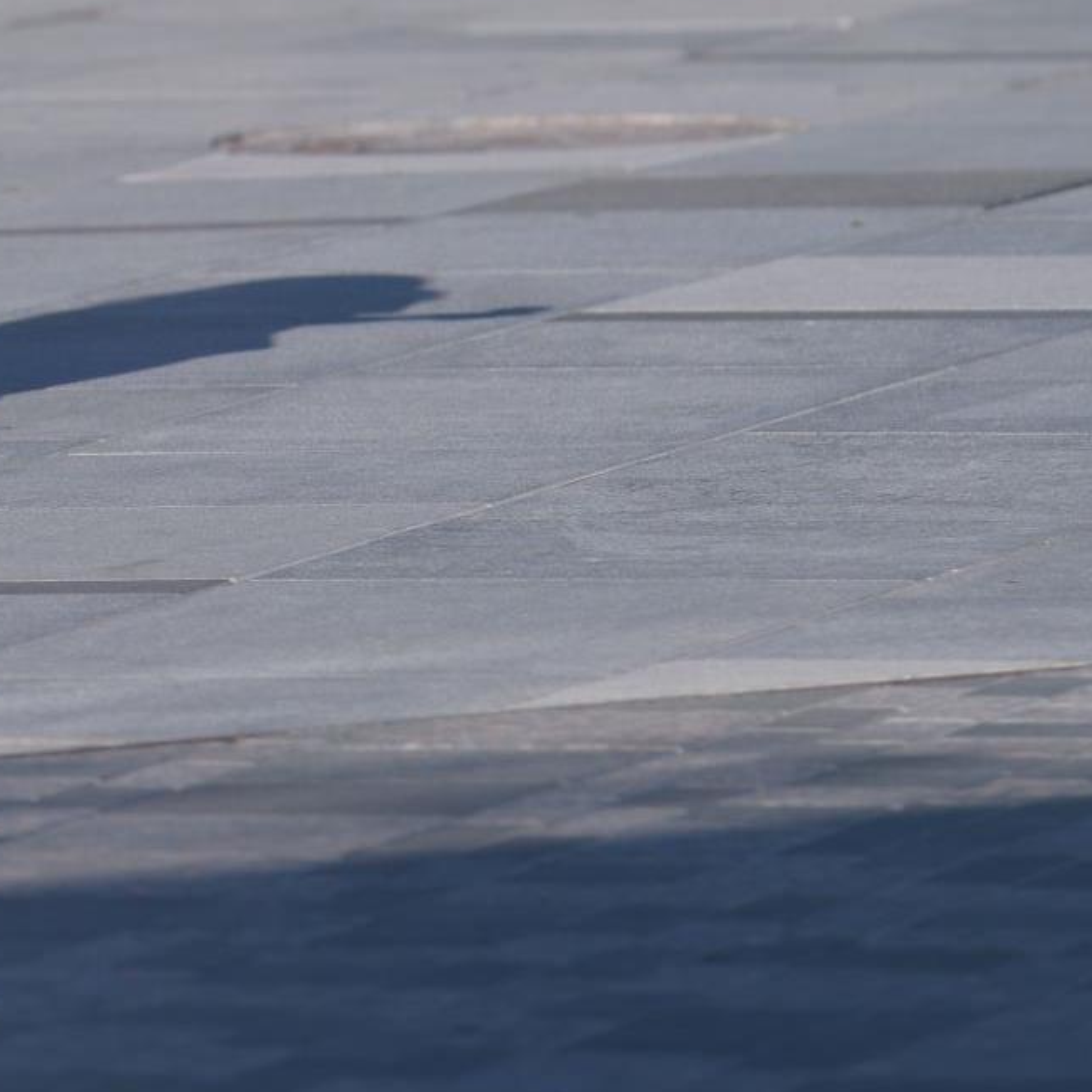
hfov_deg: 2.7
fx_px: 23092
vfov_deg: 2.7
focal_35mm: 647
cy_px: -931
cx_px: -223
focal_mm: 200
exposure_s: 1/800
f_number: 4
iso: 80
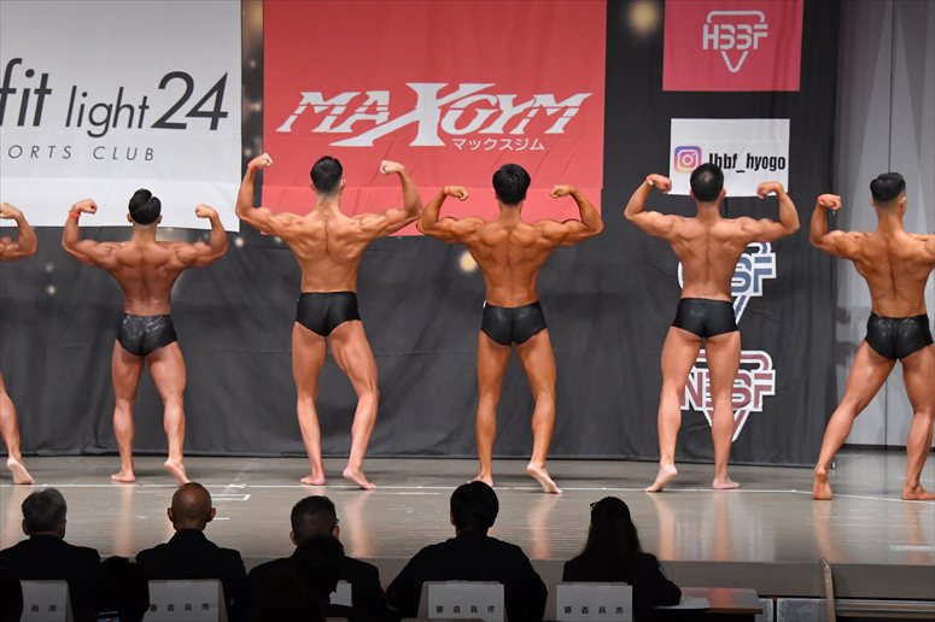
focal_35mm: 127
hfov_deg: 16.1
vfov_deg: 10.8
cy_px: 311
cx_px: 468
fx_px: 3297
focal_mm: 85
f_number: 5.6
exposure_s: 1/400
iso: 6400
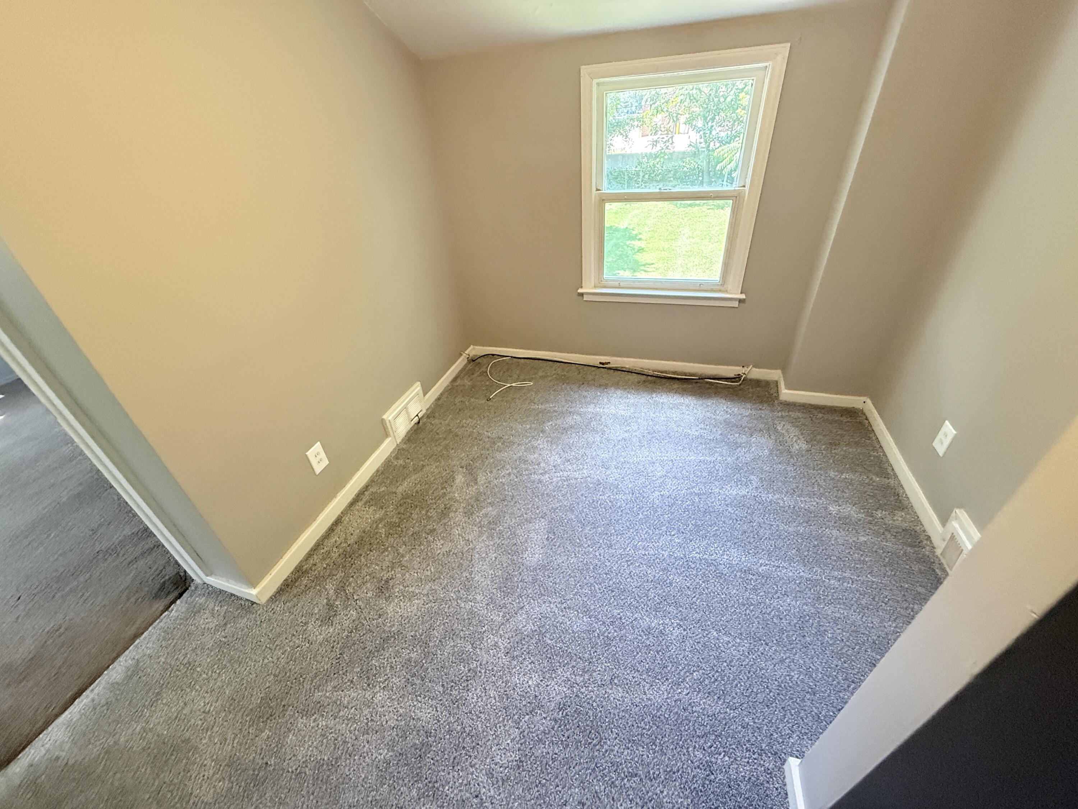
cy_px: 404
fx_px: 436
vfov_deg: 85.7
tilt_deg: -34.4
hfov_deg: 102.1
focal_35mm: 14
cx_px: 539
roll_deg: +3.8
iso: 640
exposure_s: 1/120
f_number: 2.2
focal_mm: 2.22
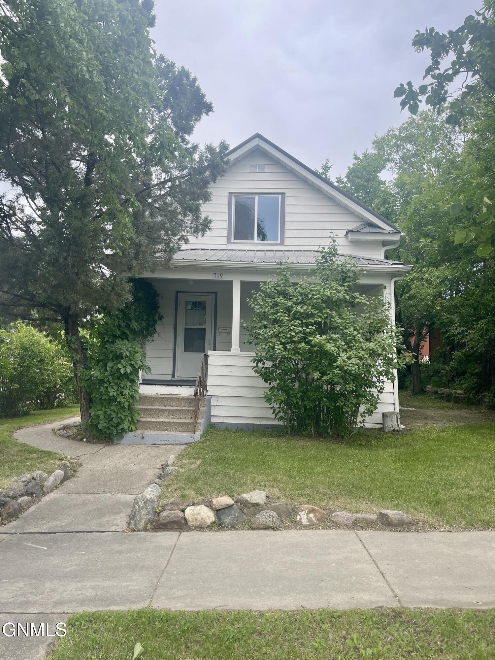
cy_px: 330
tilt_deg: +4.7
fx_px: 477
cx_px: 248
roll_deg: -1.1
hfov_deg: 54.9
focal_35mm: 25
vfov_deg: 69.4
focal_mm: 5.1
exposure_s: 1/1493
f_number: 1.6
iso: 32
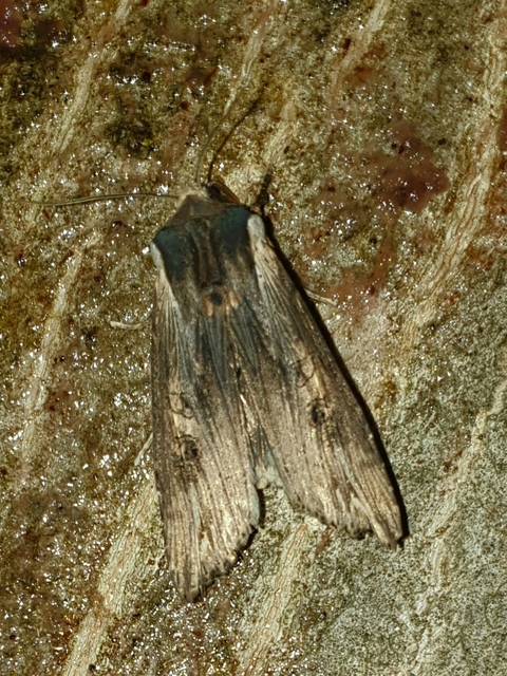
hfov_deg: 53.1
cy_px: 338
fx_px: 508
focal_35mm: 26
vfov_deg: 67.3
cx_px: 254
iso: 50
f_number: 1.5
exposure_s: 1/363
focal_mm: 4.3
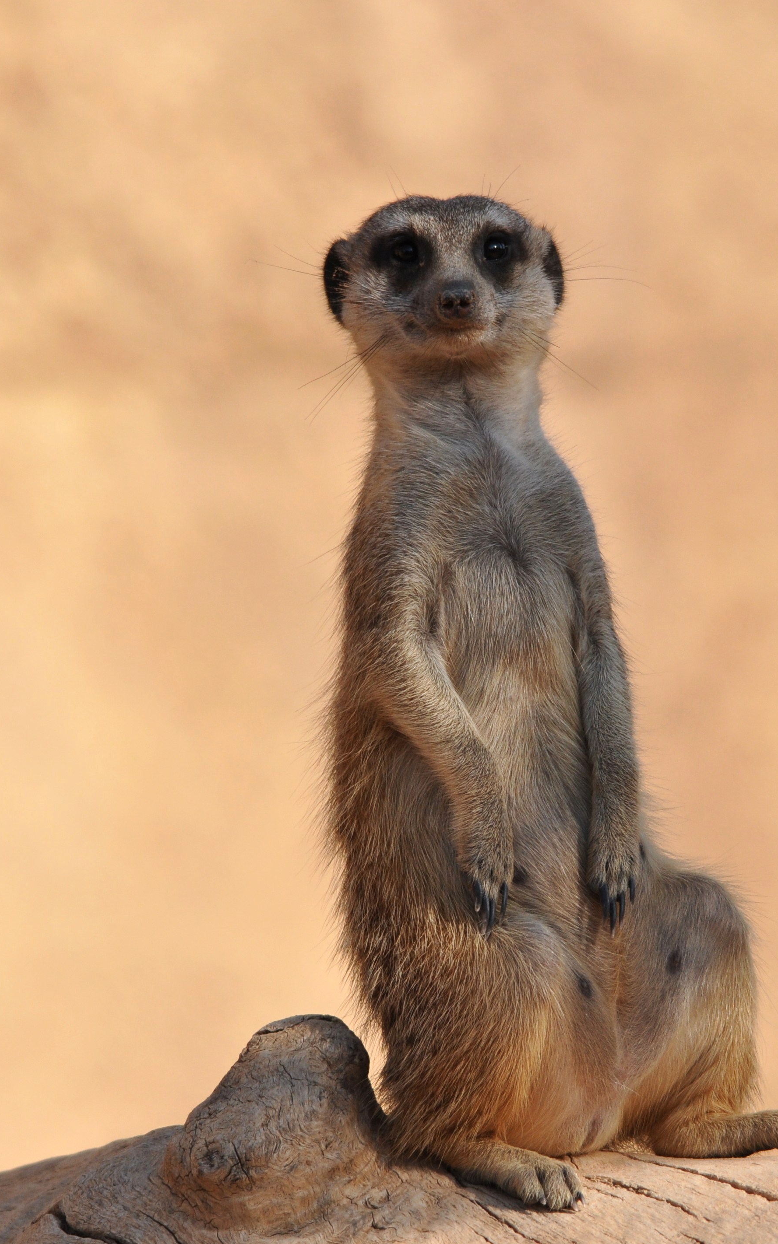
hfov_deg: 1.6
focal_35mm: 806
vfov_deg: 2.6
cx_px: 524
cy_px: 622
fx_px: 27342
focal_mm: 350
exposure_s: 1/1250
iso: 400
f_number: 6
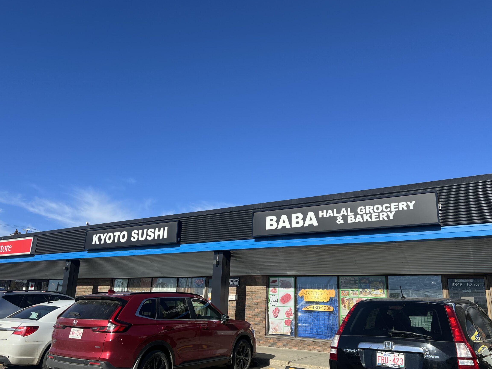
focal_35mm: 29
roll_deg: -2.3
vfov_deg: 48.2
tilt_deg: +16.2
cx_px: 233
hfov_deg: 61.6
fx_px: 412
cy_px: 197
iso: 50
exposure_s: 1/4115
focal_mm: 5.7
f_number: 1.5
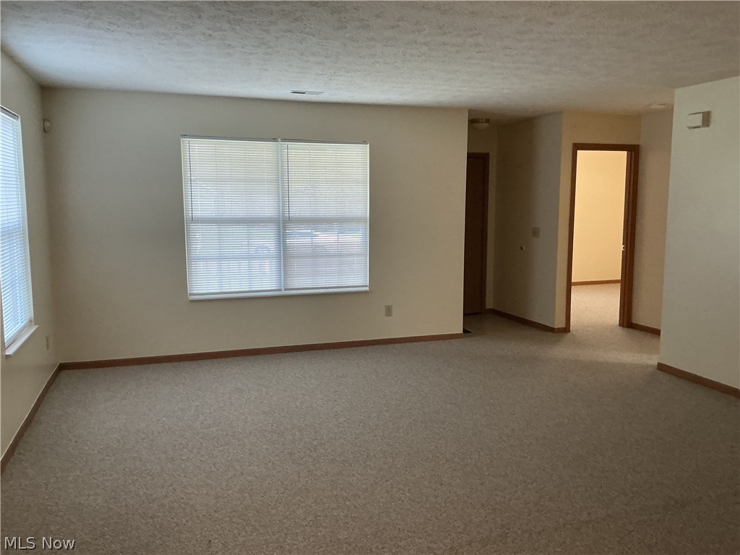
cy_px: 278
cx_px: 370
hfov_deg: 61.7
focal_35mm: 29
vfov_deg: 48.2
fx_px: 620
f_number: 1.8
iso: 125
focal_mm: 3
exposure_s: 1/60
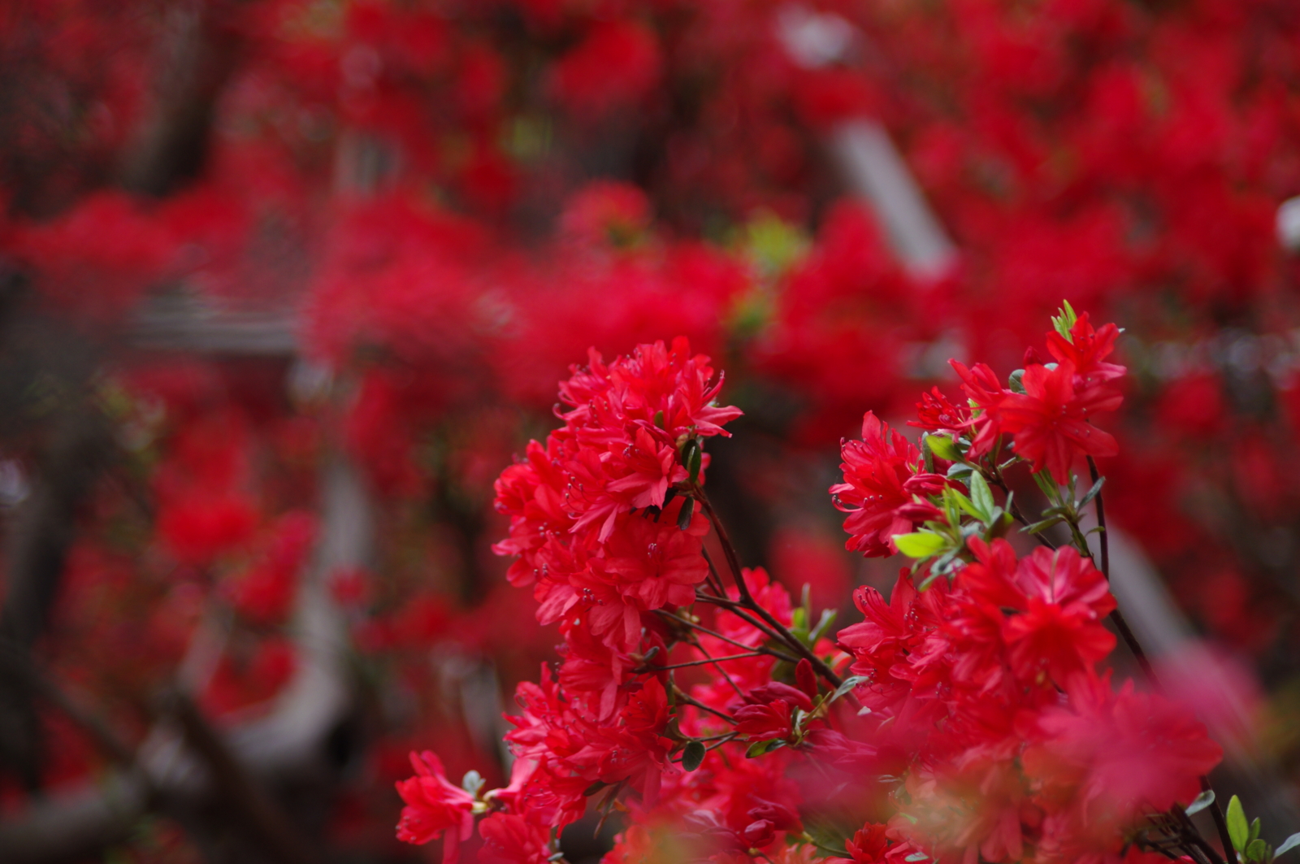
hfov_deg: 12.7
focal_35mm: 162
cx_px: 650
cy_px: 432
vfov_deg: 8.5
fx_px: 5843
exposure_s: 1/250
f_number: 4.5
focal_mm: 107.5
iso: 200
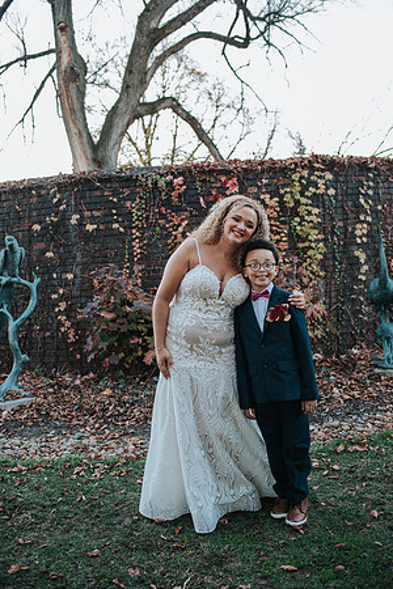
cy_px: 294
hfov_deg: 37.9
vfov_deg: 54.4
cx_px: 196
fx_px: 573
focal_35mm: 35
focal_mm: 35
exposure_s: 1/320
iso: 900
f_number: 2.8
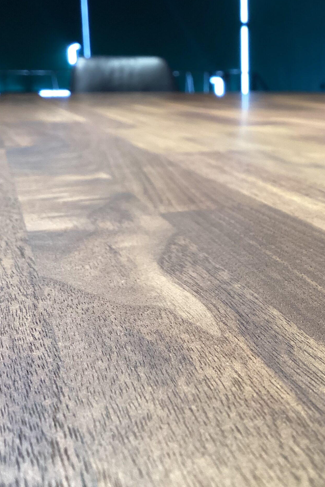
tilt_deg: -14.3
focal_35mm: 44
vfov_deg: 44.5
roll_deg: +0.5
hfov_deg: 29.7
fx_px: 596
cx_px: 267
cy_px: 238
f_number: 2.4
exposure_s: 1/60
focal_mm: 3.3
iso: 125
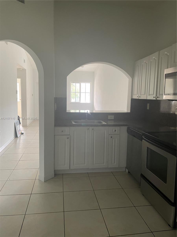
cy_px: 118
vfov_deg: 67.3
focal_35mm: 26
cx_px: 88
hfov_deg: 53.1
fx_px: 177
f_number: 1.6
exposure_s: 1/60
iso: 250
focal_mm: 4.2
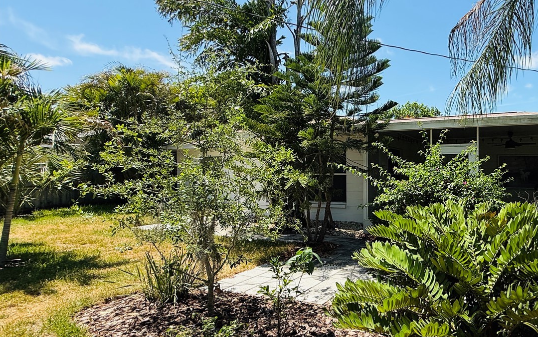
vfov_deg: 55.0
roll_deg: -0.1
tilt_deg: +0.1
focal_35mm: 22
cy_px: 179
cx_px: 397
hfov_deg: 74.5
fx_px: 323
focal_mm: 2.22
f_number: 2.2
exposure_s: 1/770
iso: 50
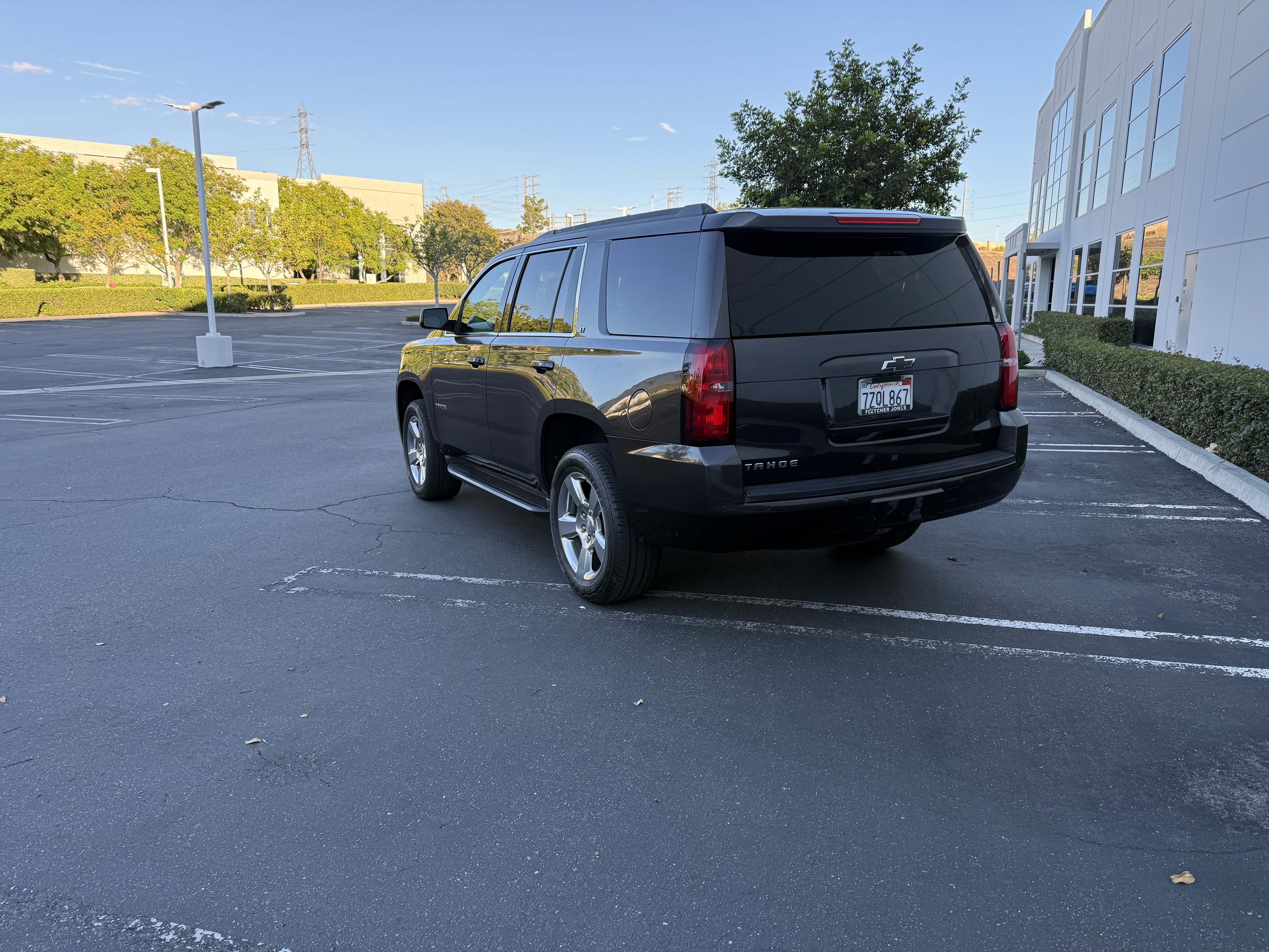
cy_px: 476
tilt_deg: -11.0
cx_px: 634
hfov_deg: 71.6
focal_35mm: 24
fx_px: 880
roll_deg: -0.5
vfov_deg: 56.8
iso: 100
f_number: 1.78
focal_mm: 6.76
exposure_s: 1/728
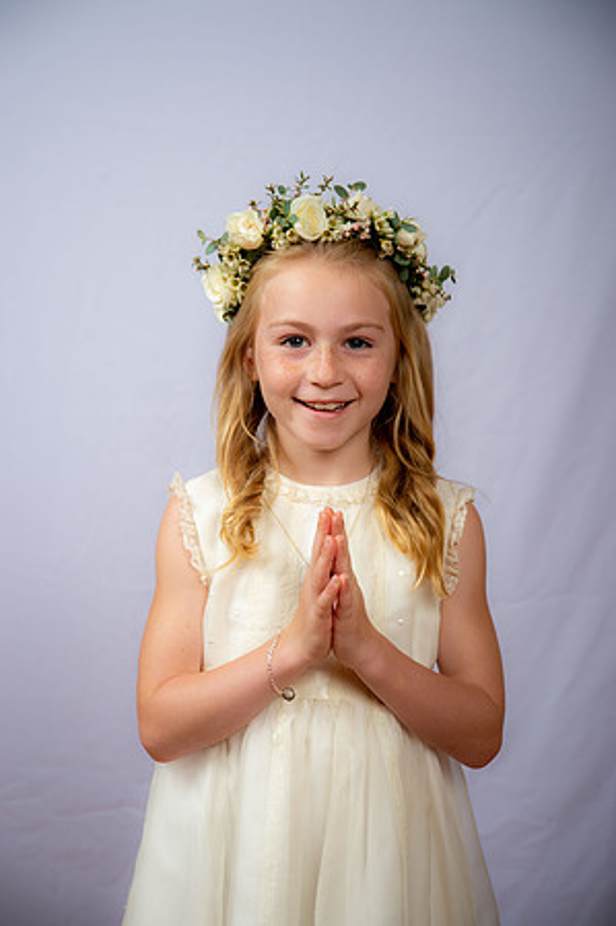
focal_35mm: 78
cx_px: 308
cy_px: 463
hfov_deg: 17.5
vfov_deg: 26.0
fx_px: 2006
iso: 250
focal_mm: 78
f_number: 6.3
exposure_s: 1/160
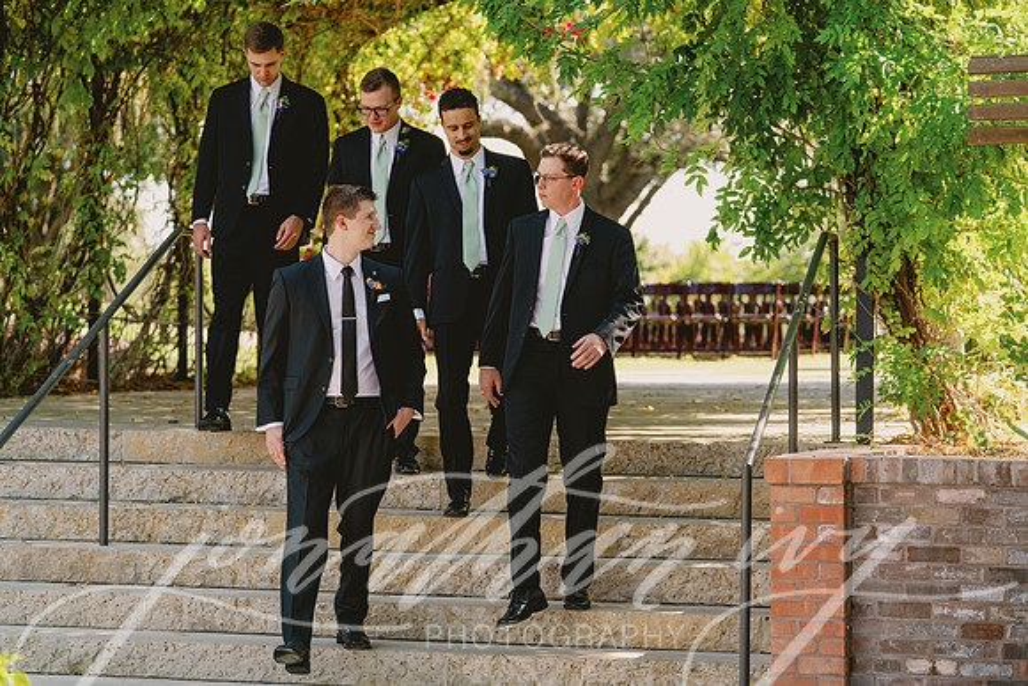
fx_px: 3713
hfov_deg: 15.8
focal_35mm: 130
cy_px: 343
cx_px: 514
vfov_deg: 10.6
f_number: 4.5
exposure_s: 1/400
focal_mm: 130
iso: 400
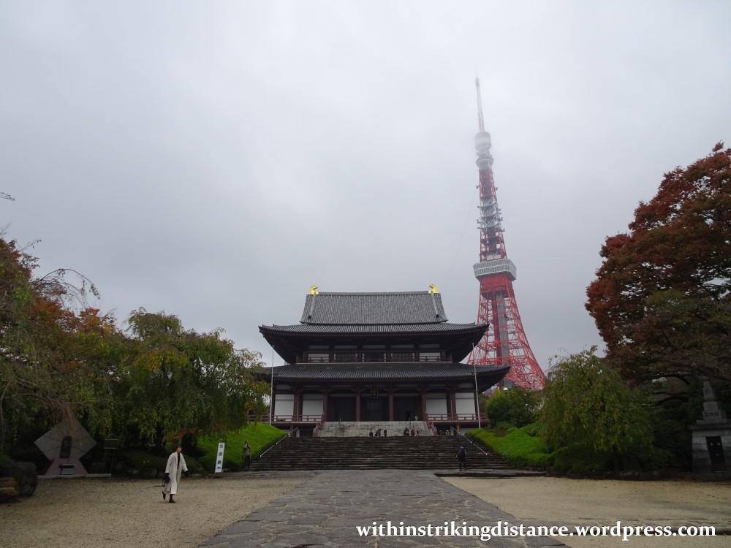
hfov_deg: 71.6
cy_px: 274
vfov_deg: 56.8
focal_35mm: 24
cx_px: 366
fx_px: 507
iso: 80
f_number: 3.5
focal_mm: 4.1
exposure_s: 1/320
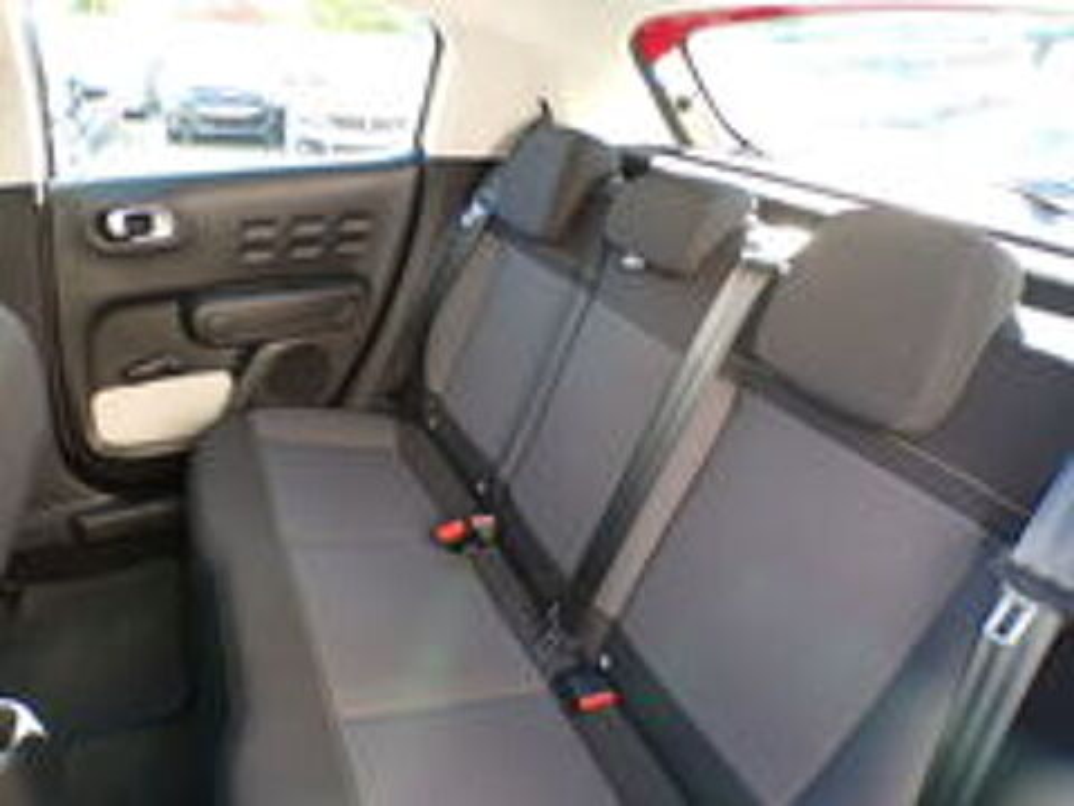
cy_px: 403
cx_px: 537
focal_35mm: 24
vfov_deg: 56.8
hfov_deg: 71.6
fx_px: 745
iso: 141
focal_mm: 4.3
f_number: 3
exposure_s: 1/34
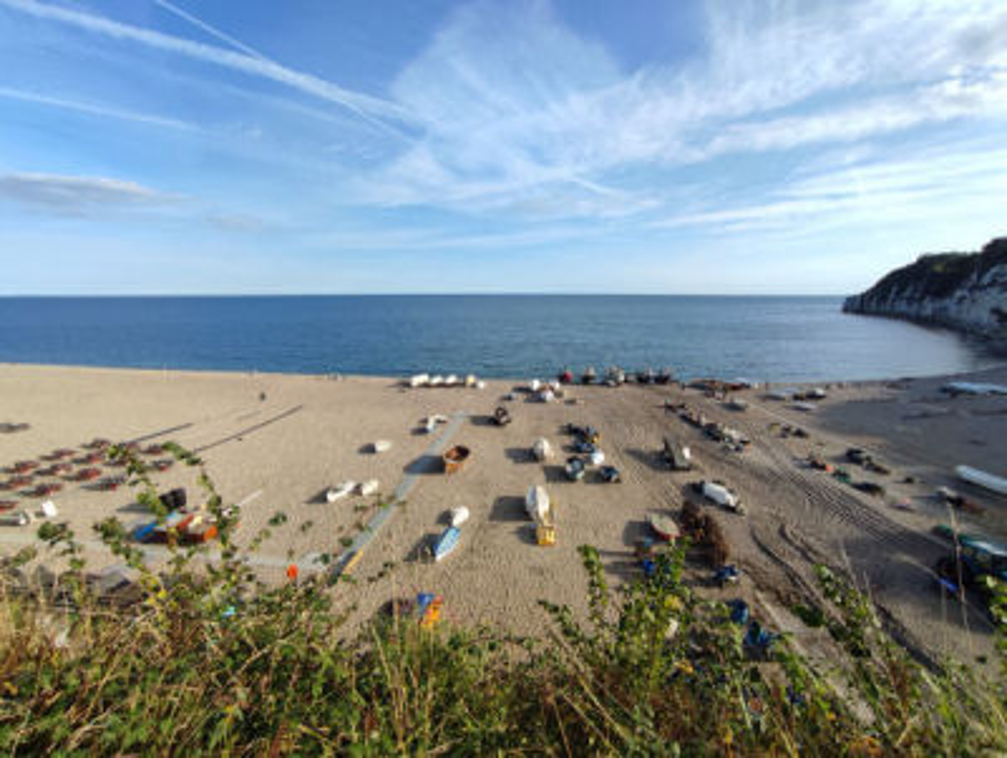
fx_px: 466
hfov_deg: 94.4
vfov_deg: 78.2
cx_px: 504
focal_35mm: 16
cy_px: 379
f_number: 2.2
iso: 50
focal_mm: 1.65
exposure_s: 1/835
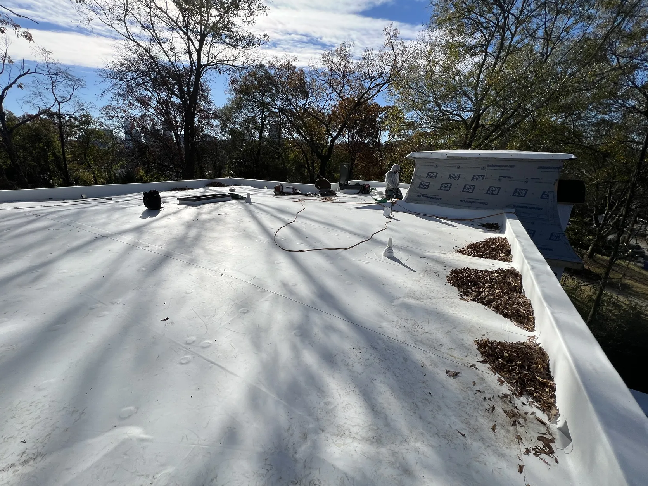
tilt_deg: -18.0
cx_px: 316
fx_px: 262
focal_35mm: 14
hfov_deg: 102.0
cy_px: 252
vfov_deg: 85.7
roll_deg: -0.6
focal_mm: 1.57
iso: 32
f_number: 1.8
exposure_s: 1/4785
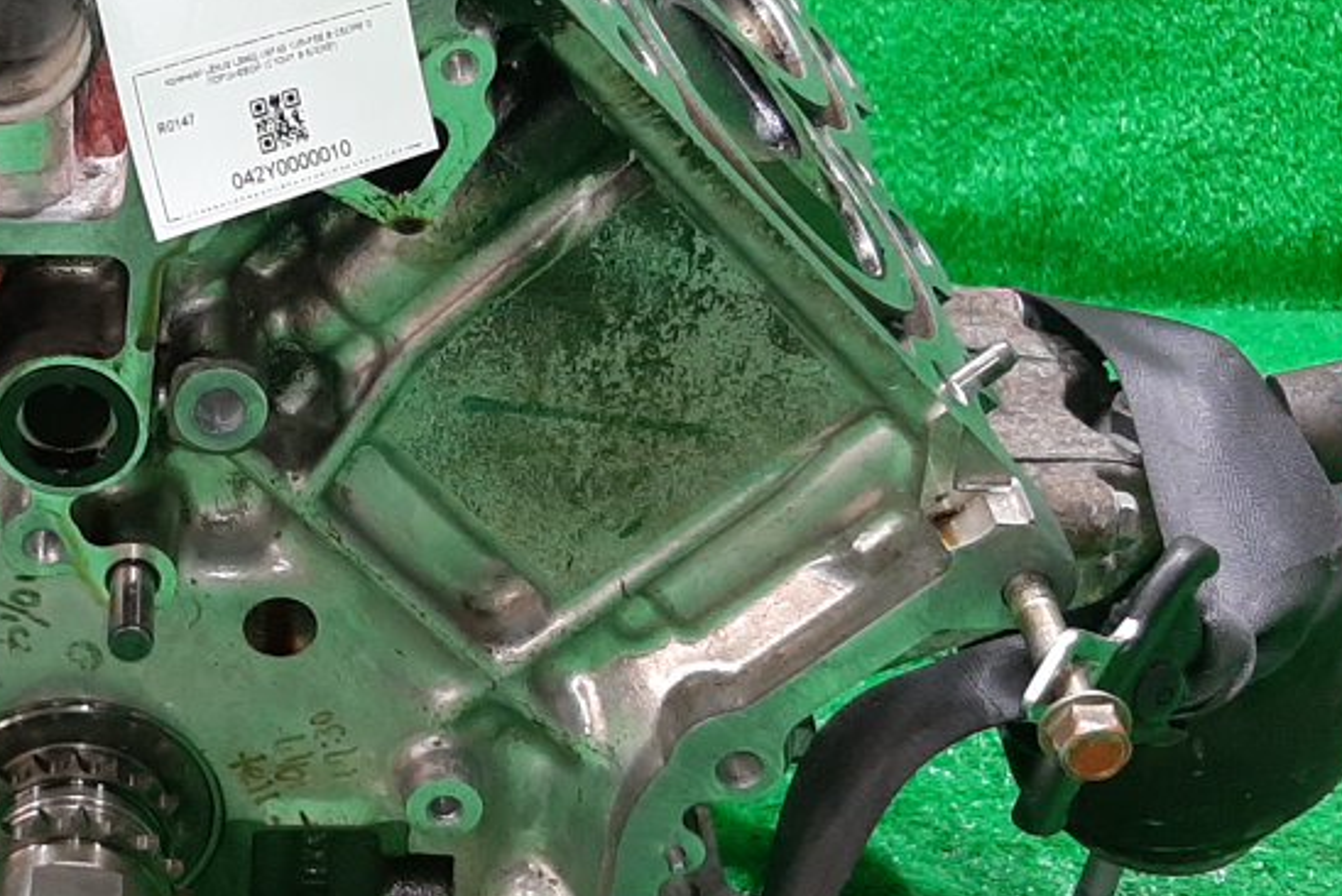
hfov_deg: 27.5
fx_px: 2648
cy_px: 639
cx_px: 159
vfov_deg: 19.1
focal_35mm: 71
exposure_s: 1/50
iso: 182
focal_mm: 3.93
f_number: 1.7
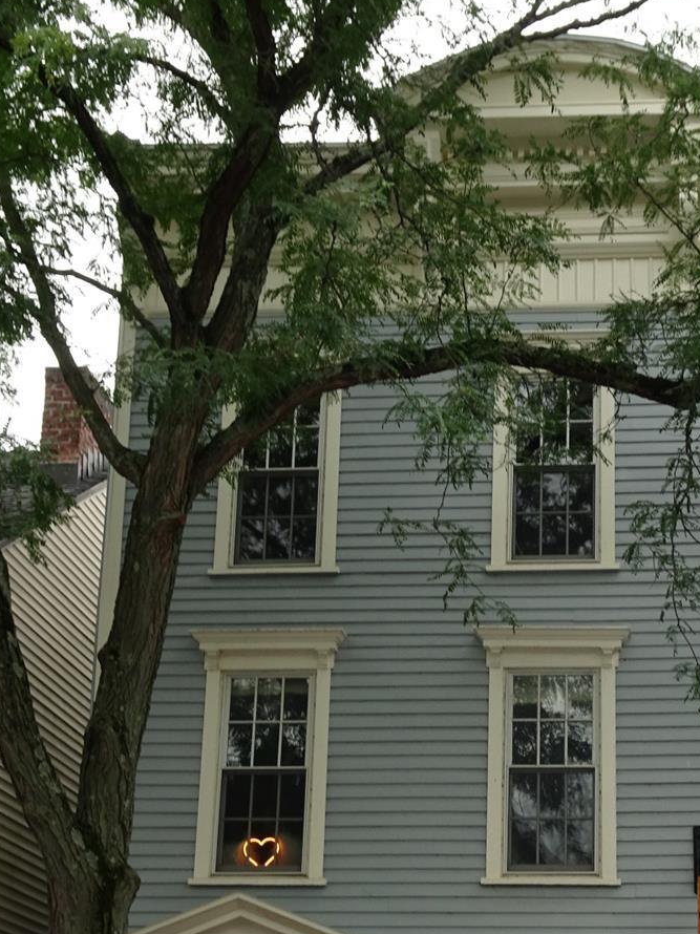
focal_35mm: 59
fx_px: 1592
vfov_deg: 31.8
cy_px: 757
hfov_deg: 24.5
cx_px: 546
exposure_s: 1/60
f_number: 4
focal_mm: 5.98
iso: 80
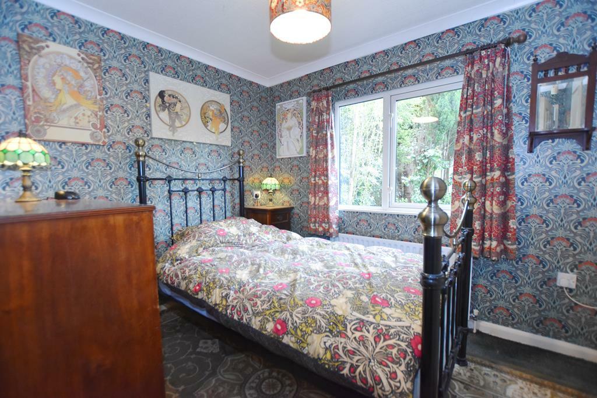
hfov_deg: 100.4
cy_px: 199
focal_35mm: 15
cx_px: 298
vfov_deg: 77.3
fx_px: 249
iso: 1250
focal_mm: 10
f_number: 3.5
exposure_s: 1/125
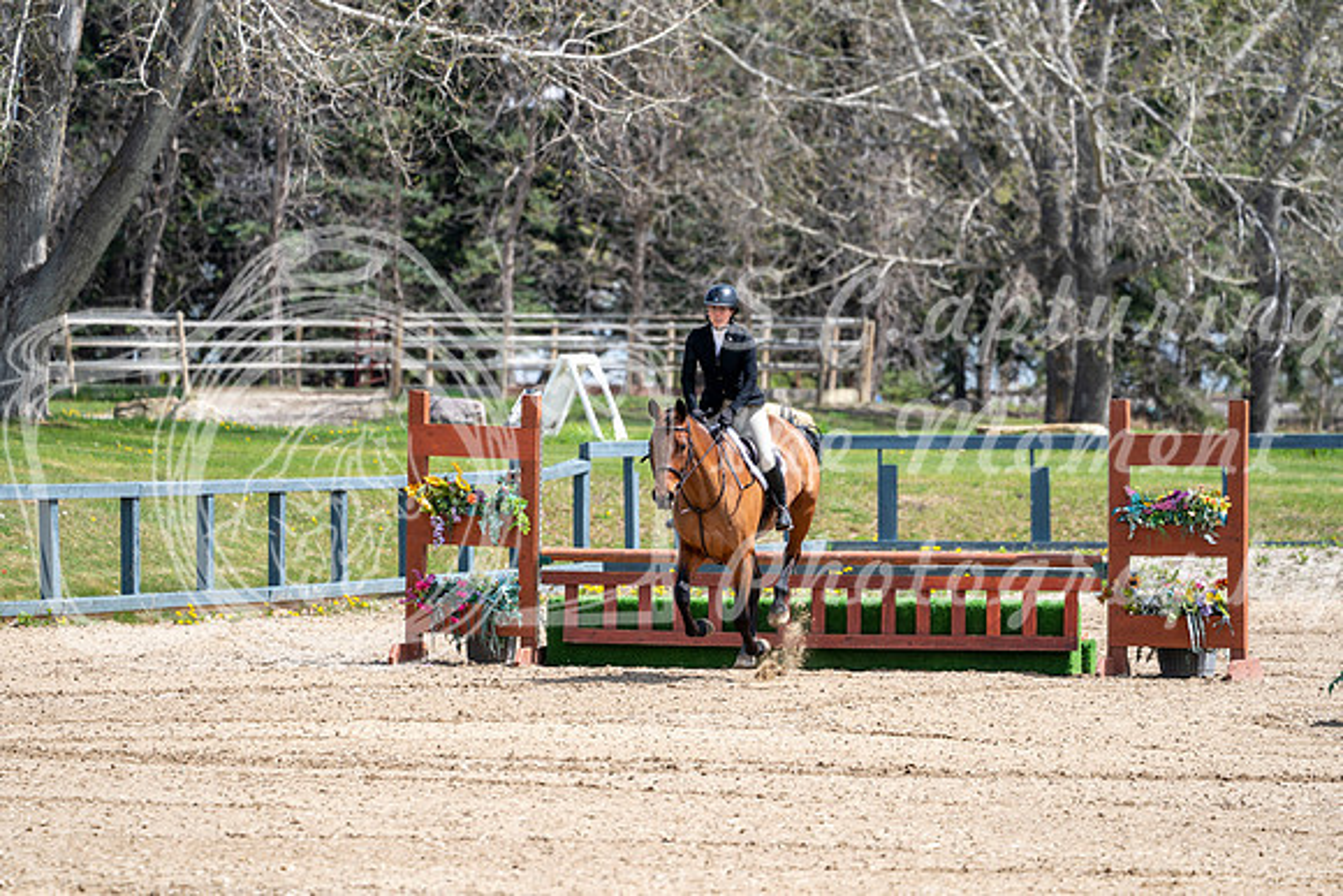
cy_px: 448
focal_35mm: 262
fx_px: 9776
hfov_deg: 7.9
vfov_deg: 5.2
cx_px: 672
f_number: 5.6
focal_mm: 262
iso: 100
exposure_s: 1/400
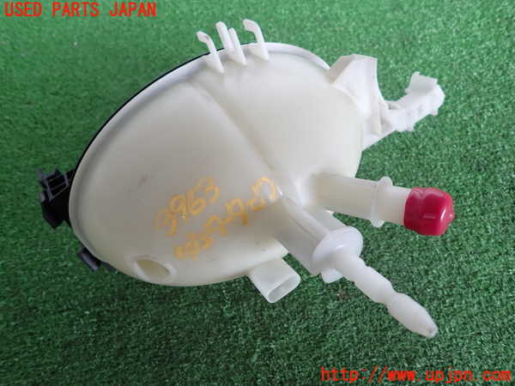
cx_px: 258
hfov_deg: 69.4
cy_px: 193
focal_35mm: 25
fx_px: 372
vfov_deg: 54.9
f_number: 2
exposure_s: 1/60
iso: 160
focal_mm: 4.5
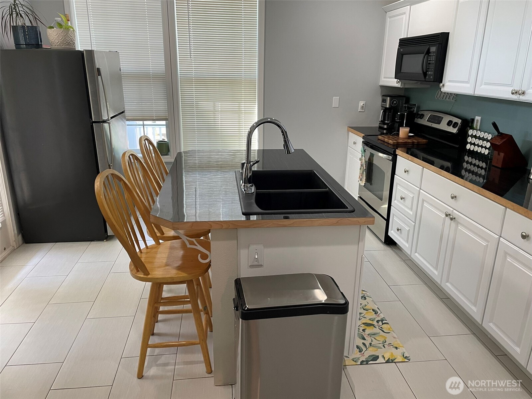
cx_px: 266
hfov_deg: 67.3
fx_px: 400
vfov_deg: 53.1
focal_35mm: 26
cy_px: 200
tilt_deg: -17.2
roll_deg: -0.3
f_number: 1.6
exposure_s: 1/60
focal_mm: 4.2
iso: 80
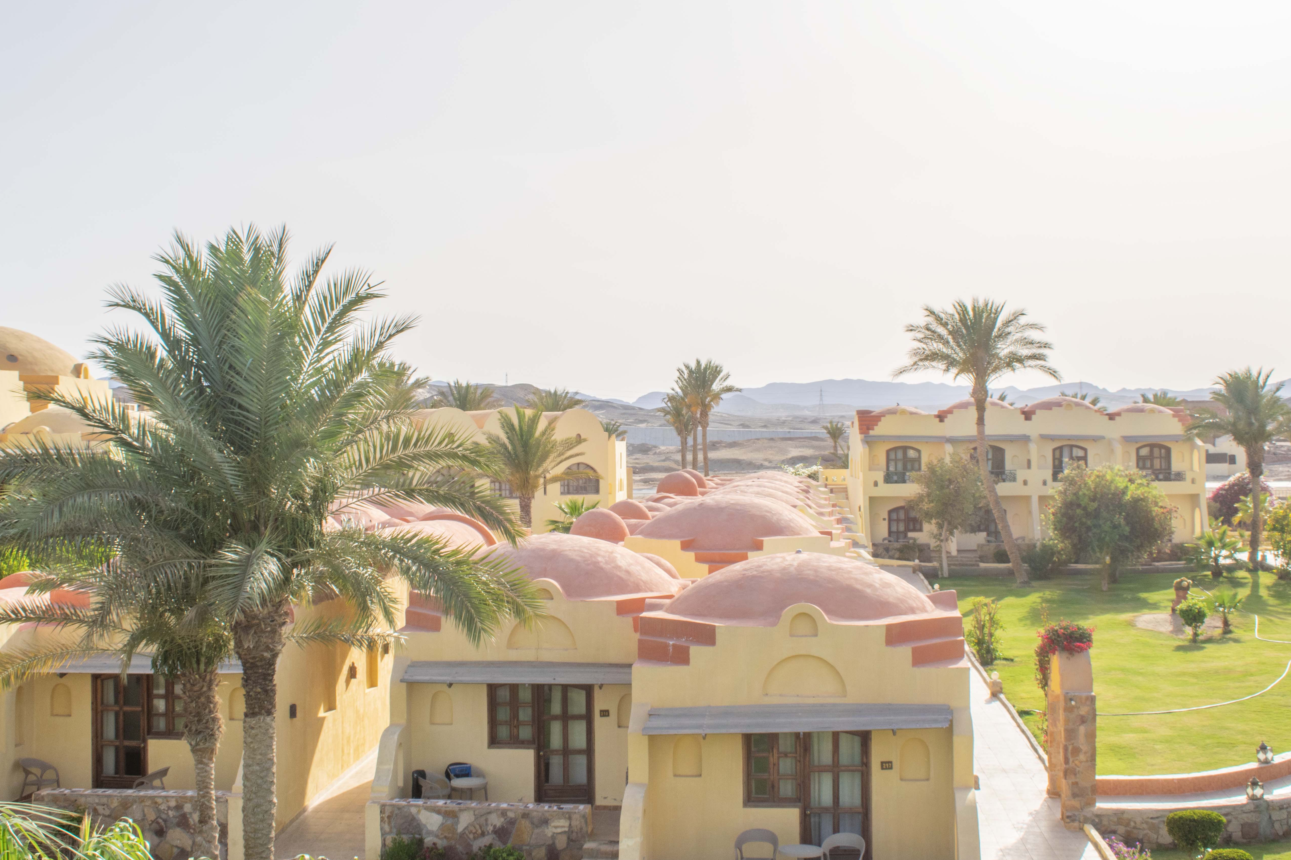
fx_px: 1649
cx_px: 623
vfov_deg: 29.2
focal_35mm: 46
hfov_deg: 42.7
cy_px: 360
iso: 100
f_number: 14
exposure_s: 1/200
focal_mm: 26
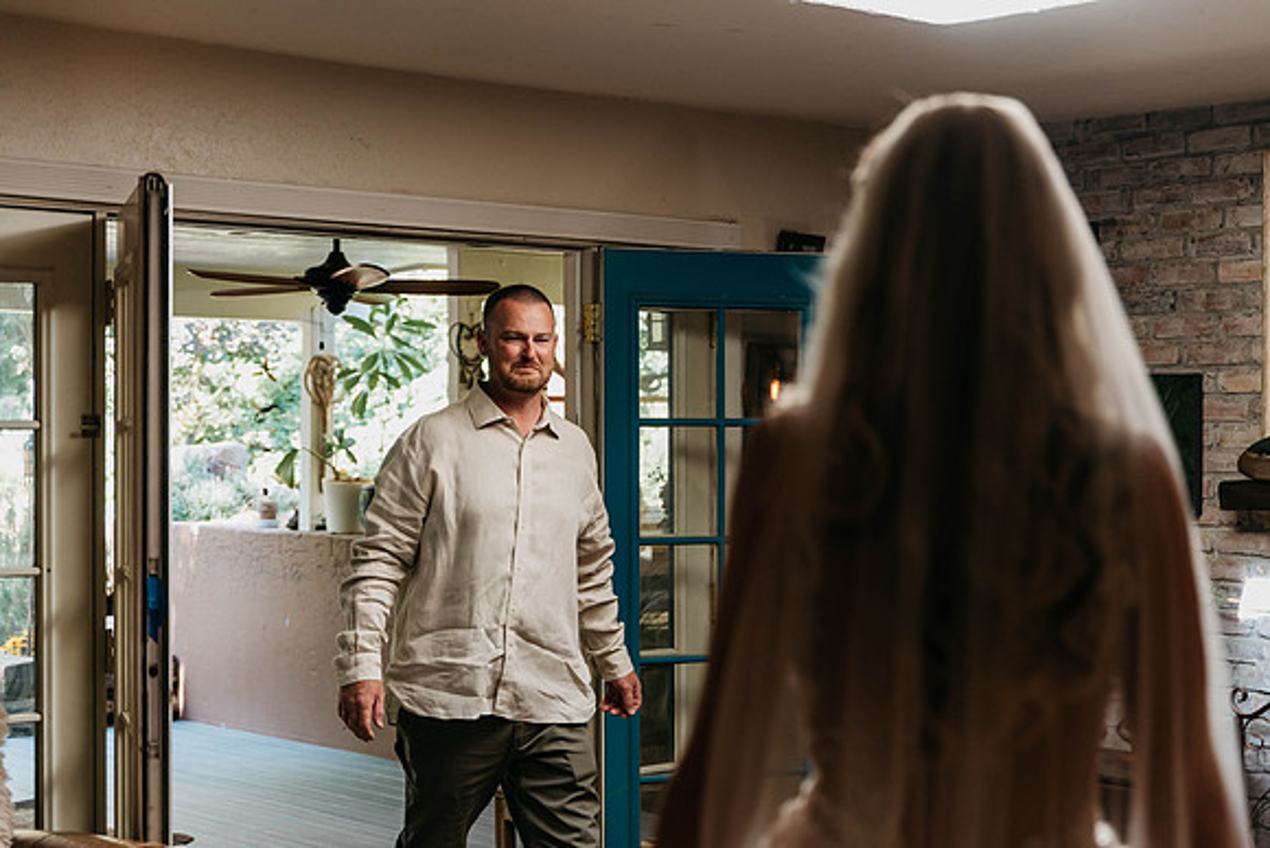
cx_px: 635
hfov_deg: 32.4
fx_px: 2188
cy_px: 424
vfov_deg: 21.9
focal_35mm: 62
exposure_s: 1/400
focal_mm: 62
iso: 1000
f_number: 2.8
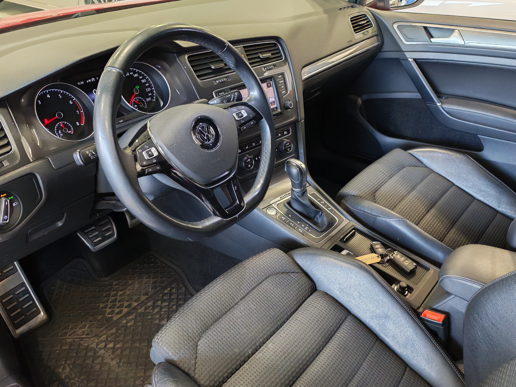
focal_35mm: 31
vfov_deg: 45.4
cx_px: 258
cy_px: 194
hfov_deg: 58.4
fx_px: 462
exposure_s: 1/100
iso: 1250
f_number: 1.9
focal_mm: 6.12
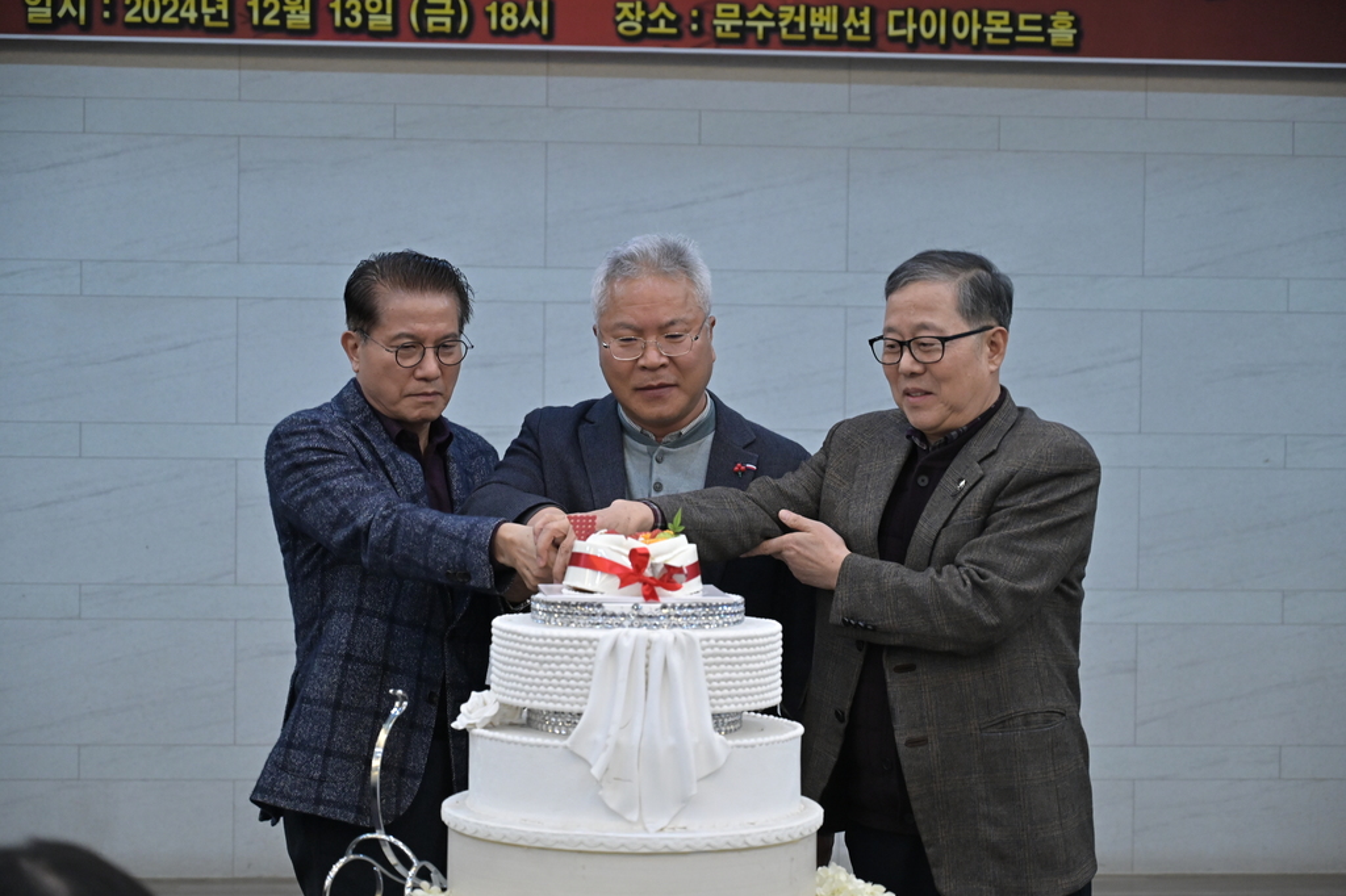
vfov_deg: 19.4
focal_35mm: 70
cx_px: 673
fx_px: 2616
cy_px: 448
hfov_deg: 28.9
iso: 3200
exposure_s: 1/160
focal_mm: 70
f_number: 4
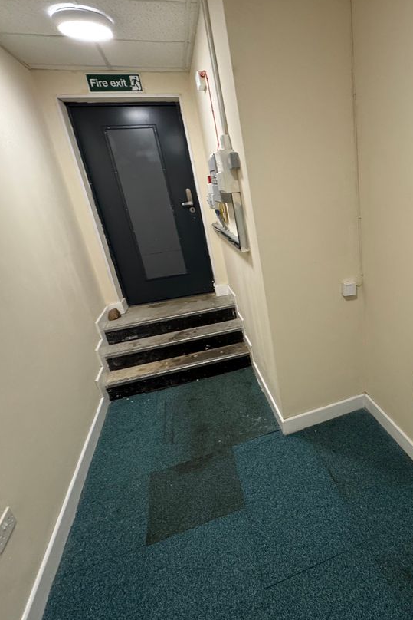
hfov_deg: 57.9
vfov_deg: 84.0
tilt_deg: -19.3
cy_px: 309
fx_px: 344
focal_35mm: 20
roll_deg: +5.2
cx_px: 322
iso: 250
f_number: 2.2
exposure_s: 1/50
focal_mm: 2.22
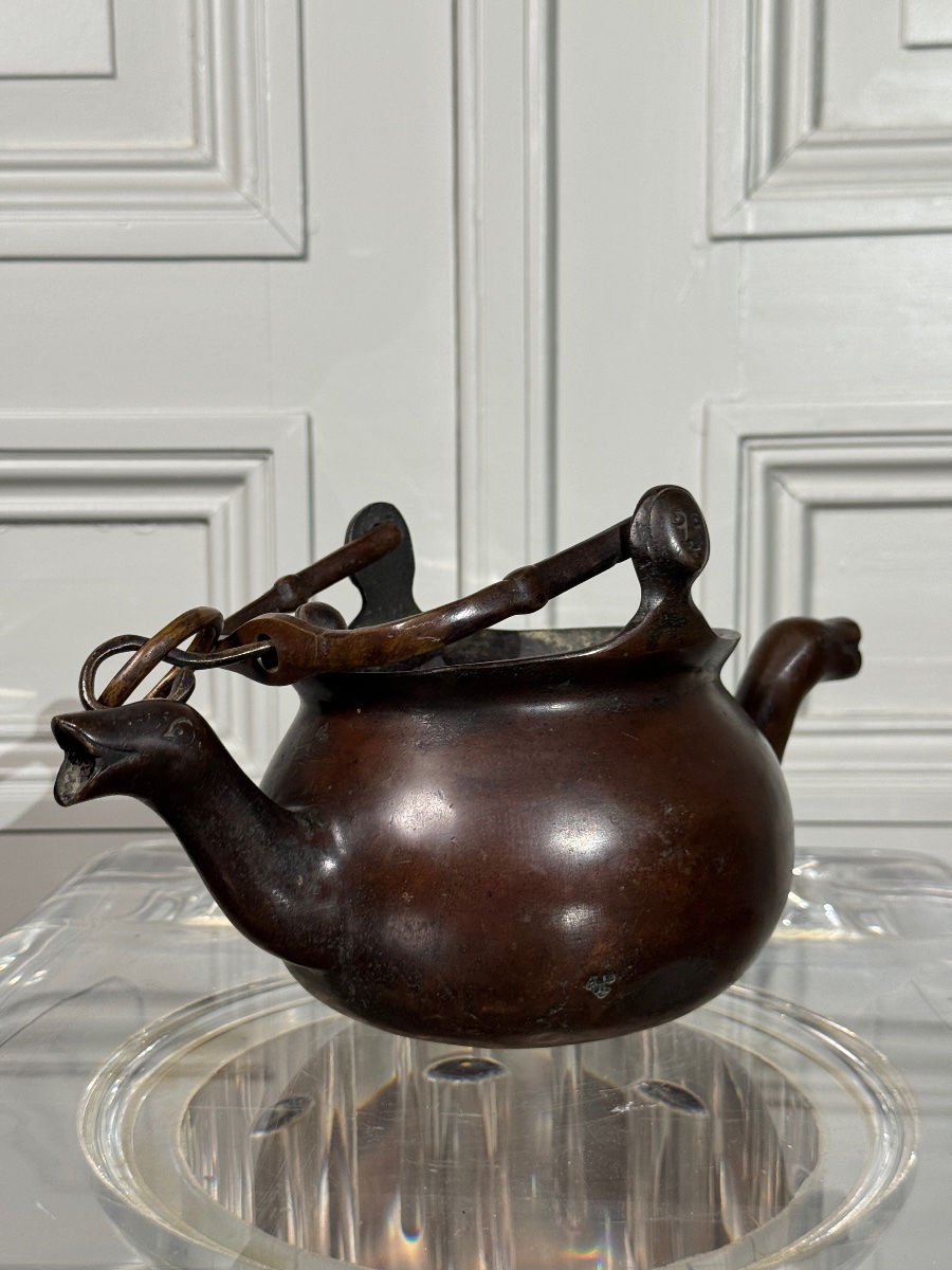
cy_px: 635
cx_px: 476
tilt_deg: -6.8
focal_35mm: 48
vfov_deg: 39.7
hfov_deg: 30.3
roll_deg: +0.3
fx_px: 1760
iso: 100
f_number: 1.78
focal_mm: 6.76
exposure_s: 1/64
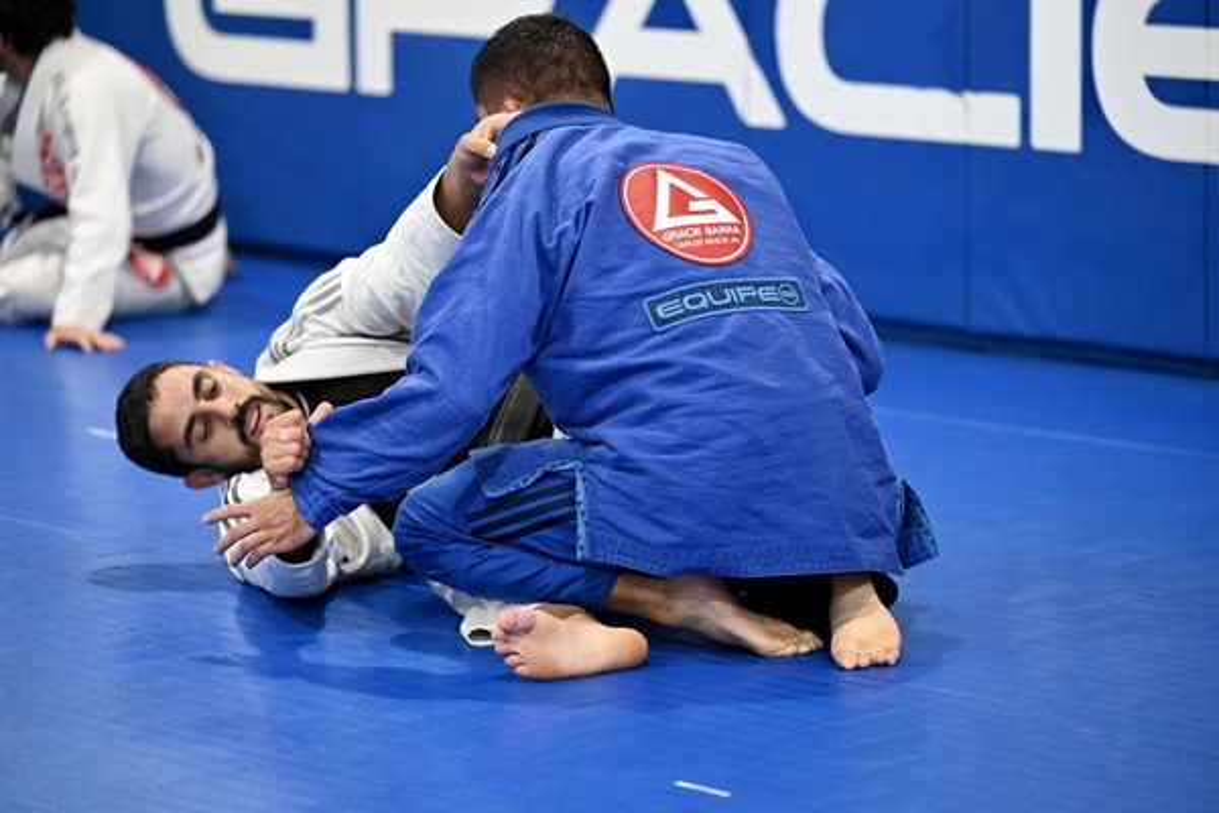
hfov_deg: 15.2
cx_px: 610
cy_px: 406
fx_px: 4571
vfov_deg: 10.2
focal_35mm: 135
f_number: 2.8
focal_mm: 135
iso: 10000
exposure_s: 1/500
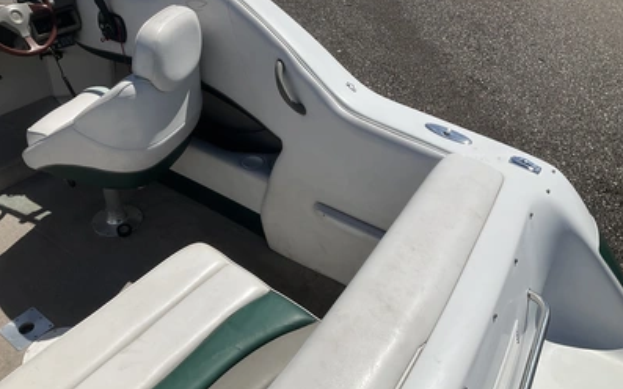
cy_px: 176
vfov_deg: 40.5
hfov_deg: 61.2
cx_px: 312
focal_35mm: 31
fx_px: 526
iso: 25
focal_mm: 3
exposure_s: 1/4785
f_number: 1.8
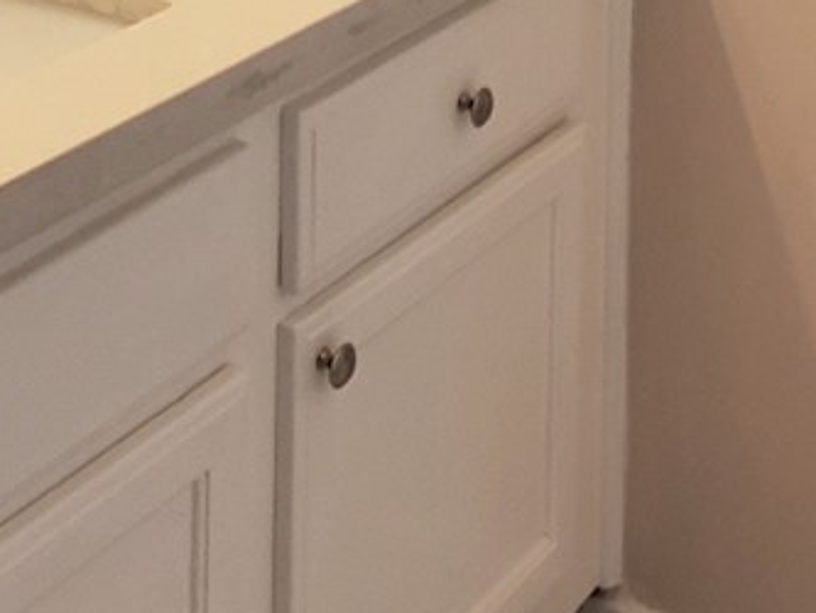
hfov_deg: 24.3
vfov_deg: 14.9
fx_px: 1887
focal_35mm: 80
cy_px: -638
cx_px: 505
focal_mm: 1.8
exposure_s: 1/60
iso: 50
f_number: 2.2
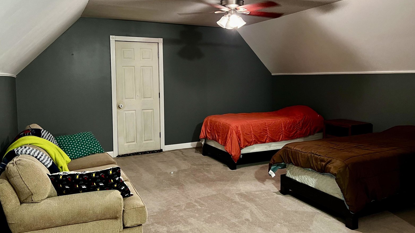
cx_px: 204
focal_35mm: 29
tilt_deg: -4.0
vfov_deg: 40.0
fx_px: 319
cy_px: 93
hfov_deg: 66.1
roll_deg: +0.7
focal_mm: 5.7
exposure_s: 1/30
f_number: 1.5
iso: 500
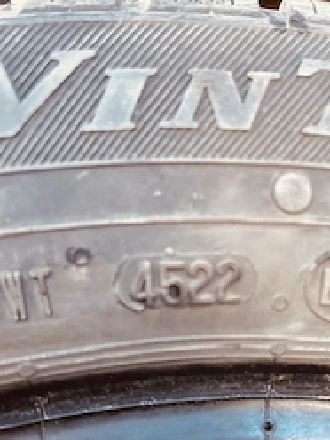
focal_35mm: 42
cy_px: 295
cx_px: 250
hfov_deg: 33.6
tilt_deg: -44.0
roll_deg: +19.9
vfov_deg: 44.1
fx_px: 534
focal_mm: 5.1
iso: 125
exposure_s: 1/102
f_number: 1.6
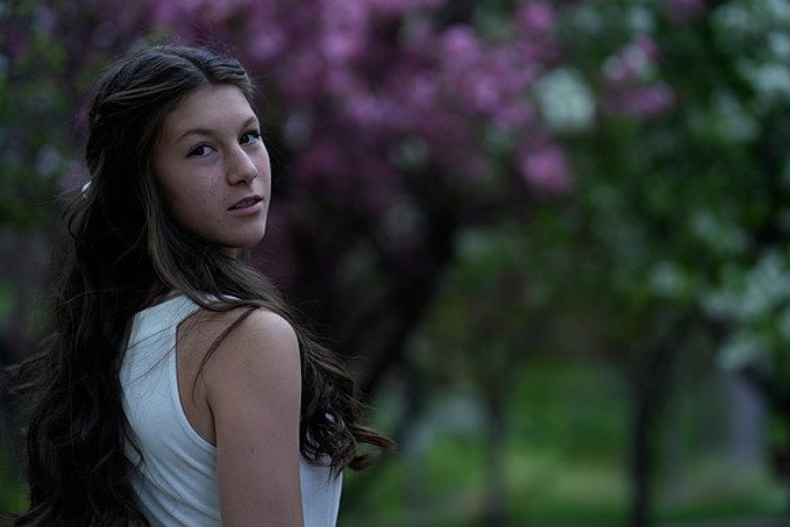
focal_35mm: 85
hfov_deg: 23.9
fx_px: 1866
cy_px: 264
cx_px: 395
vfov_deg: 16.1
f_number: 2.5
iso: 200
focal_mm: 85
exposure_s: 1/320
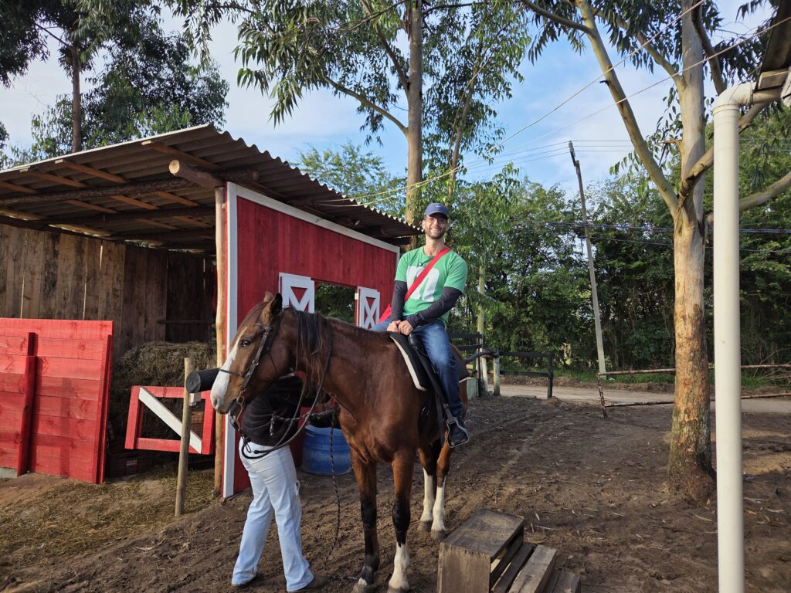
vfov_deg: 58.9
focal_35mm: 23
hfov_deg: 73.9
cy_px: 296
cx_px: 396
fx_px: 526
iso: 80
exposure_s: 1/1328
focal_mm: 5.4
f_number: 1.8
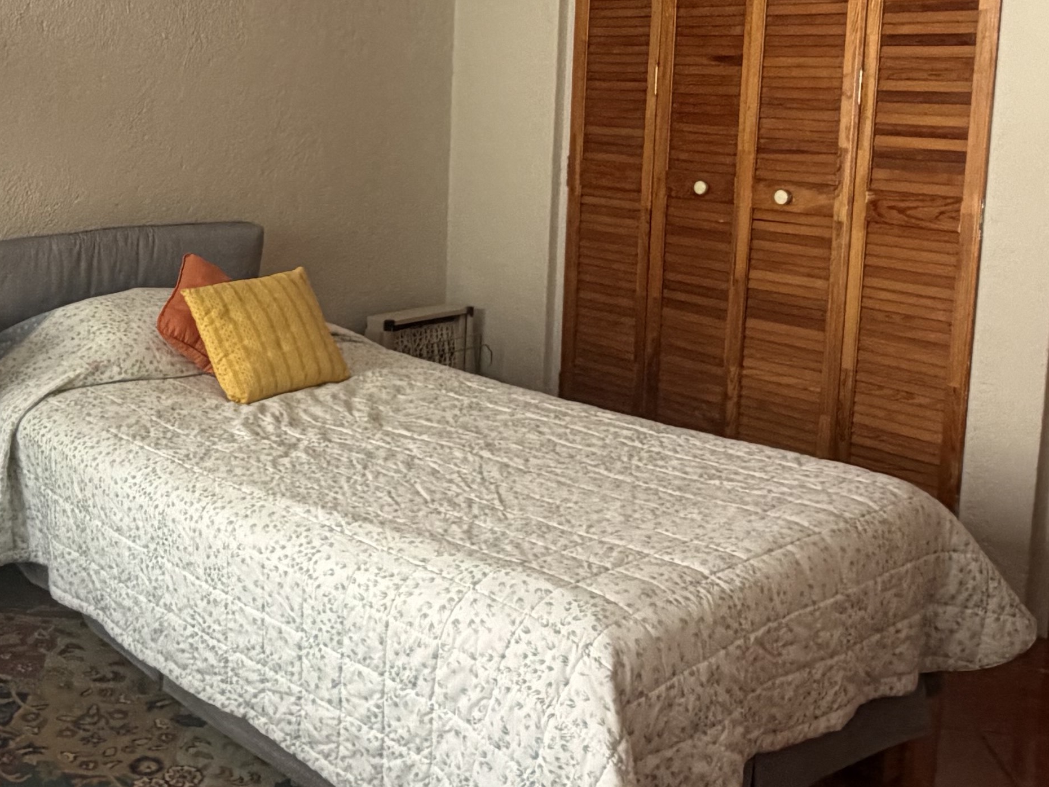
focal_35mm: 43
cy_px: 214
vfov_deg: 33.1
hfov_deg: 41.5
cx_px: 179
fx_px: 1303
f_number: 2.2
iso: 250
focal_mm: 2.22
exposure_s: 1/121
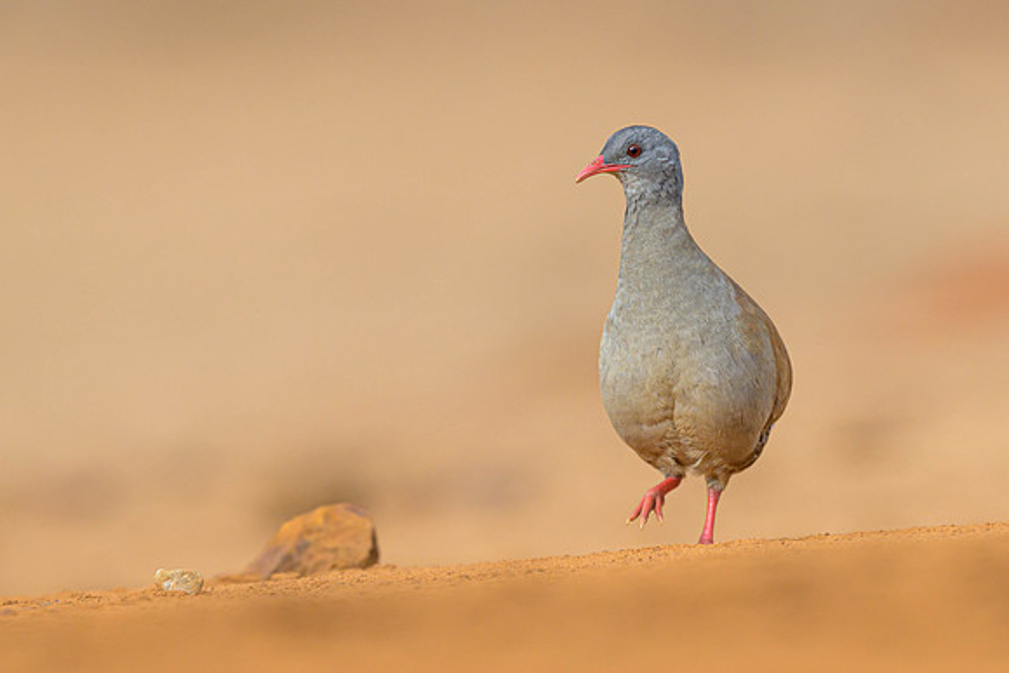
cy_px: 277
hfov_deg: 2.1
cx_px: 554
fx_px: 27695
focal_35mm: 988
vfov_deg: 1.4
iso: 360
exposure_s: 1/1000
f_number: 5.6
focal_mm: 560
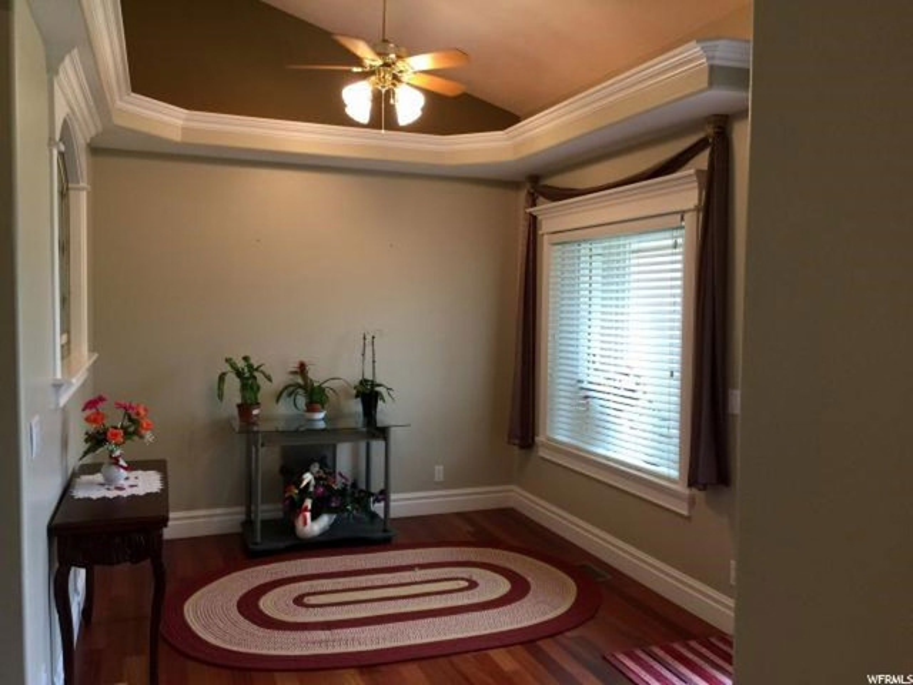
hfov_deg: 61.7
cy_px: 342
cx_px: 456
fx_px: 765
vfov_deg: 48.2
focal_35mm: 29
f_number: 2.2
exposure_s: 1/30
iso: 50
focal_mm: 4.15
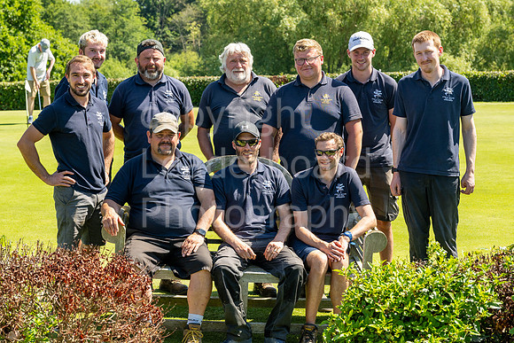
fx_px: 1046
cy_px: 156
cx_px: 251
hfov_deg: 27.6
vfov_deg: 18.6
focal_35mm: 73
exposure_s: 1/400
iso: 200
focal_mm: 67
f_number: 6.3
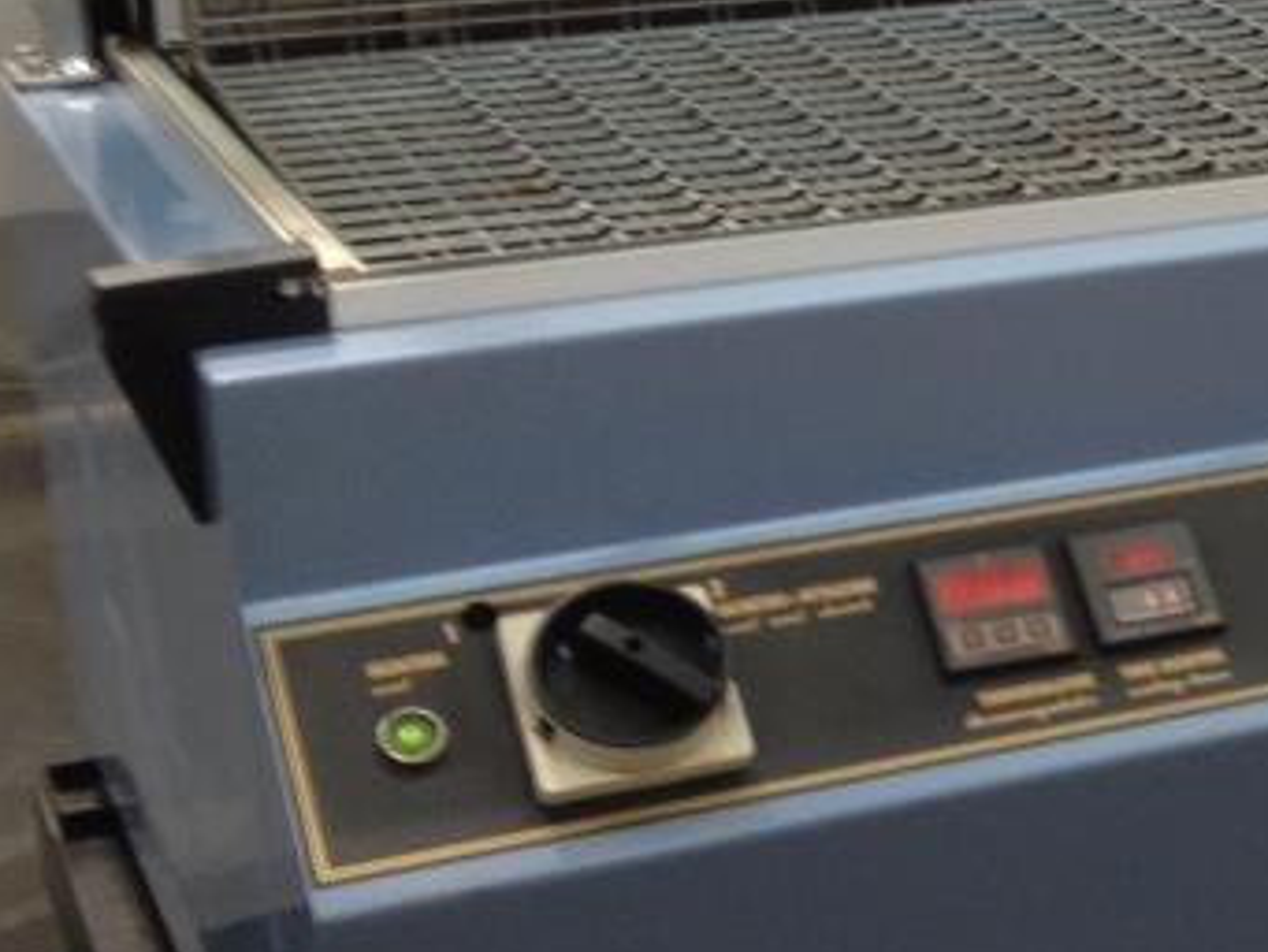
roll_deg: -1.0
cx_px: 1710
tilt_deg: -14.9
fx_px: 3848
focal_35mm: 105
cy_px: 379
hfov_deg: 17.4
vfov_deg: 14.1
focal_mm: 4.28
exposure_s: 1/30
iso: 50
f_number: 2.4
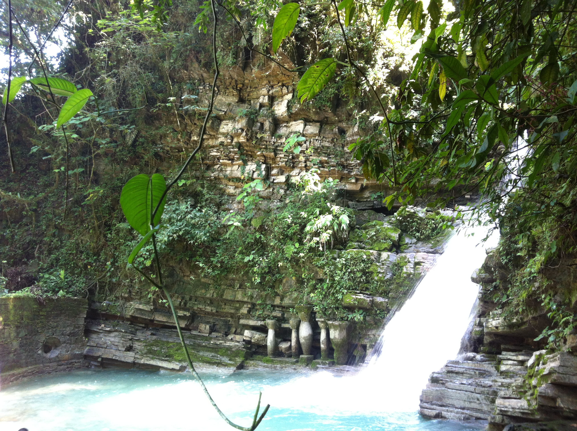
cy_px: 216
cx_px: 288
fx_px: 583
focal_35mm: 35
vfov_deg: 40.6
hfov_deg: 52.7
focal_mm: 3.85
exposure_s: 1/15
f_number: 2.8
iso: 100
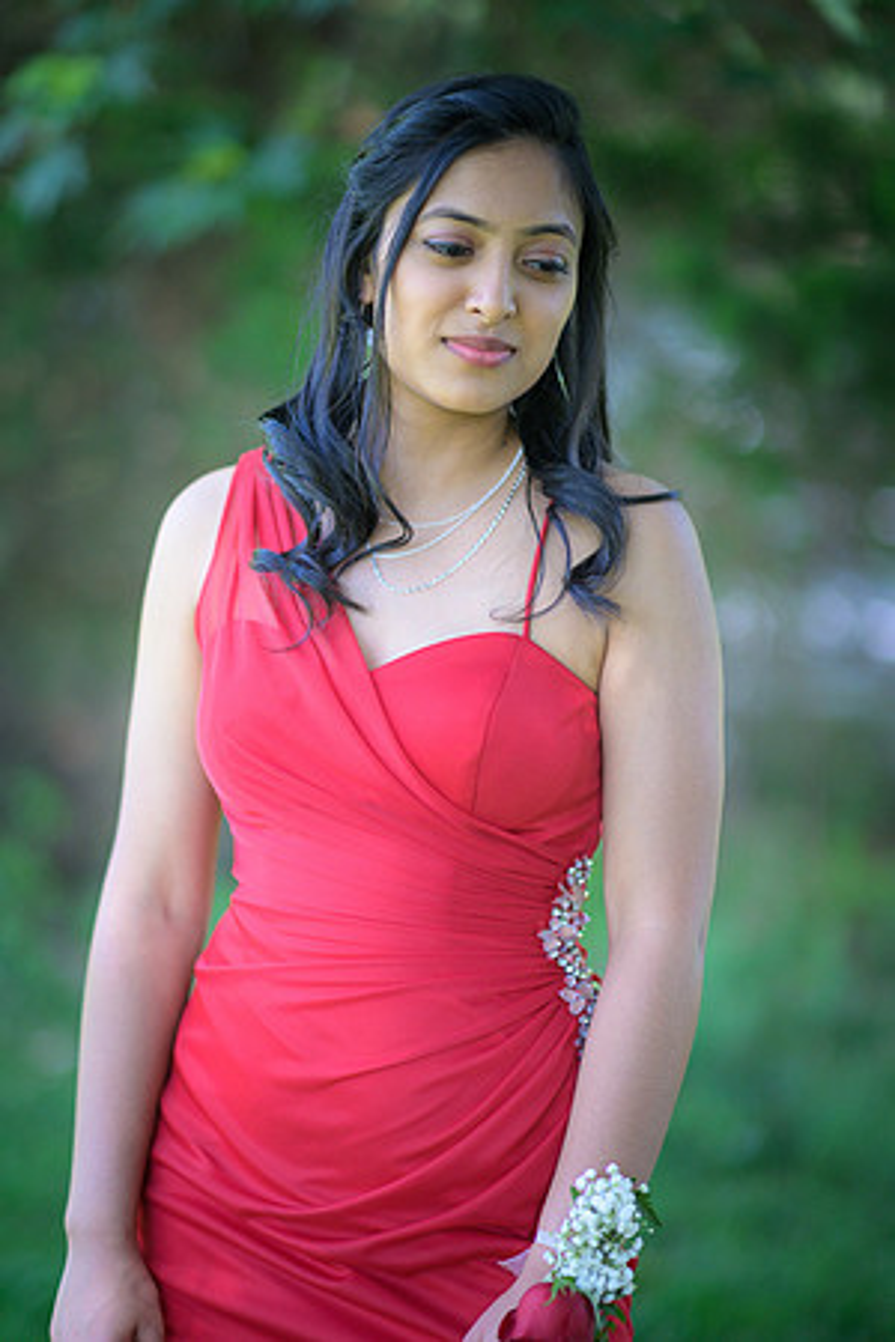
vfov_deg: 23.9
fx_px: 3170
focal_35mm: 85
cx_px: 448
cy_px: 671
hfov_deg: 16.1
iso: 400
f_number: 1.4
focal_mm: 85
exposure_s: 1/1600
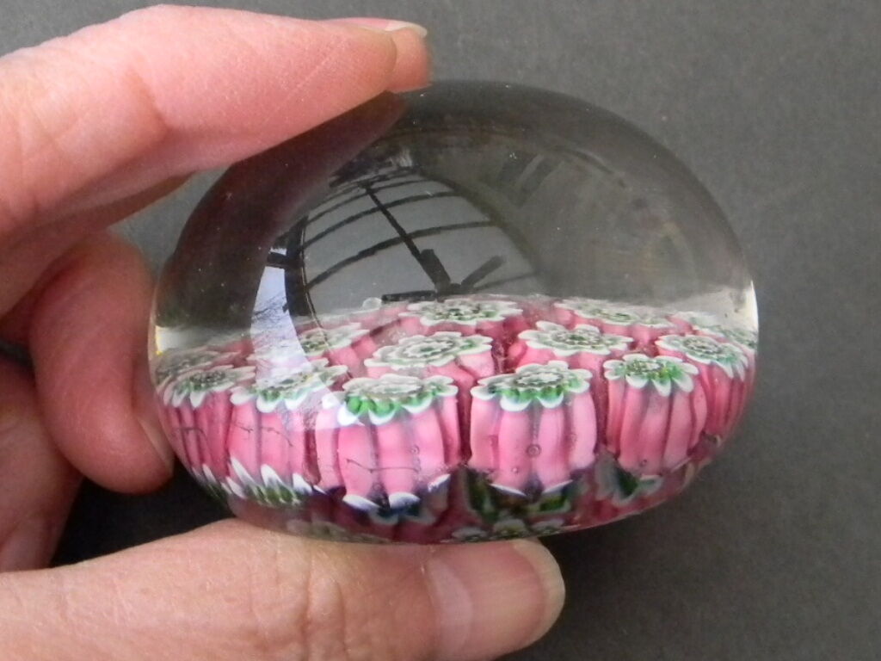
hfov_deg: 63.4
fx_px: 713
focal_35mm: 28
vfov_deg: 49.7
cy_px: 330
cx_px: 440
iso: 400
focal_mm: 5
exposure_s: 1/23
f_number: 3.5
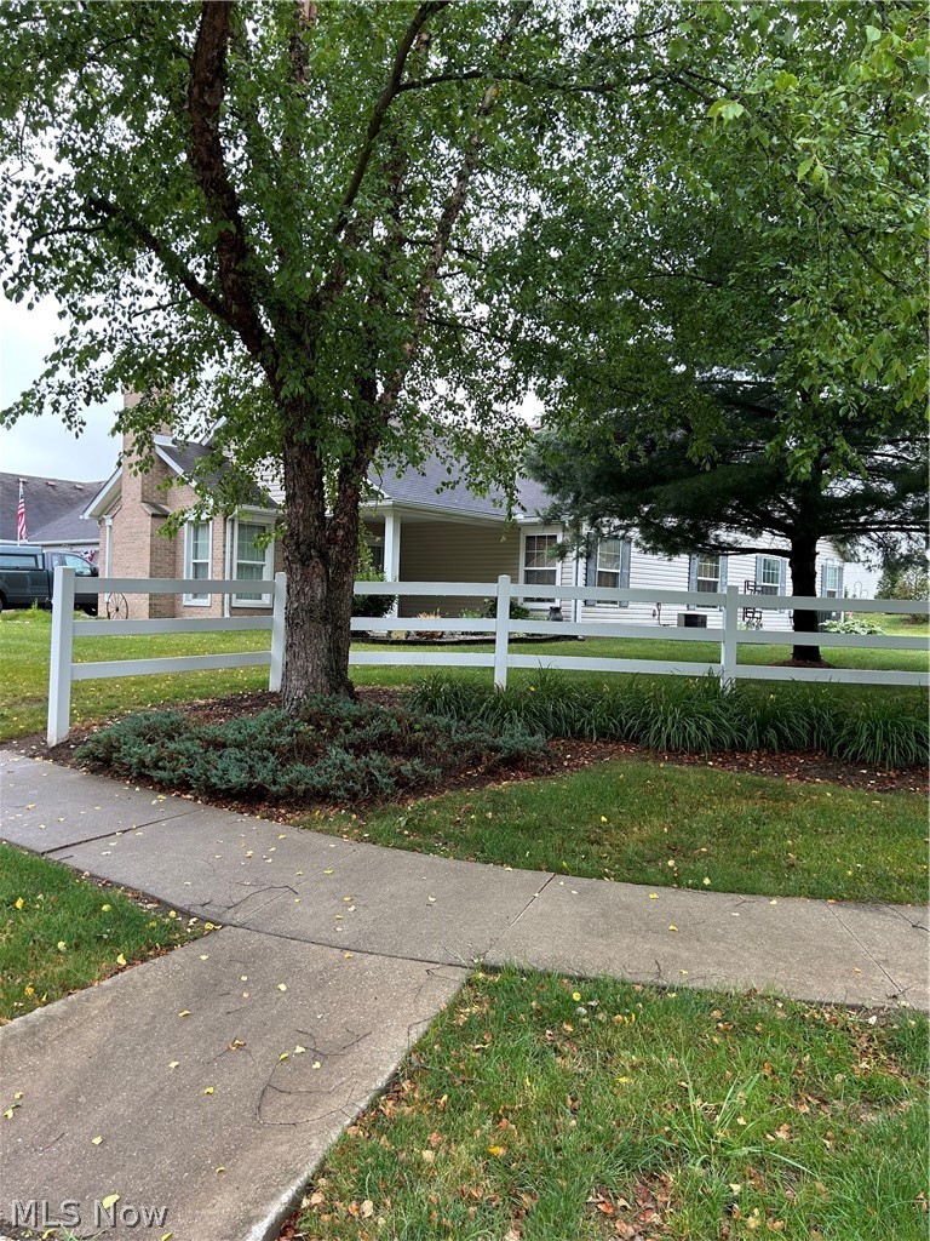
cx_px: 465
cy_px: 620
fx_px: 931
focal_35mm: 26
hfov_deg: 53.1
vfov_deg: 67.3
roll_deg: -2.2
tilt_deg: -0.8
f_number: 1.5
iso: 40
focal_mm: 5.7
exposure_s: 1/242
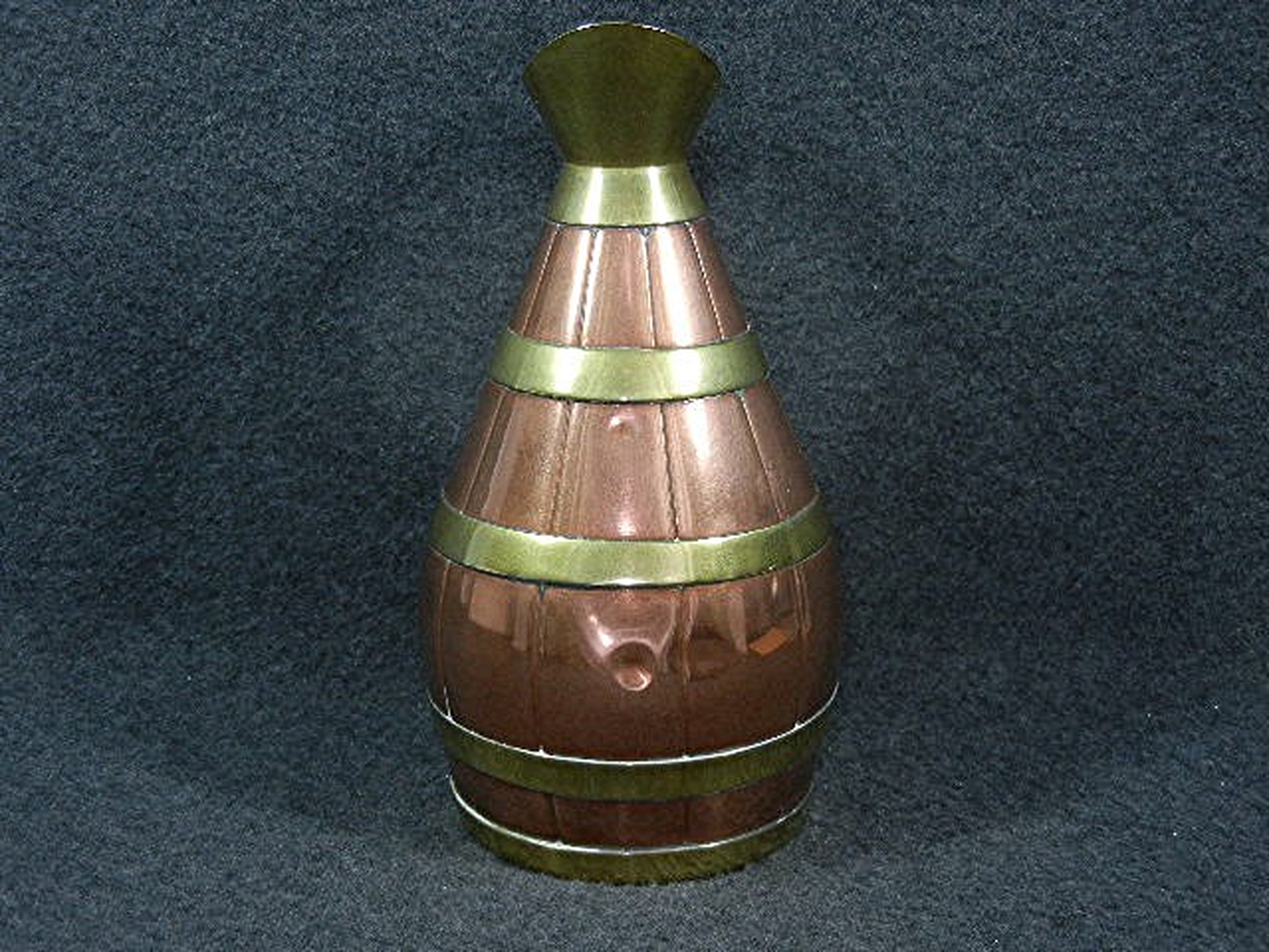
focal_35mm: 52
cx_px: 634
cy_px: 476
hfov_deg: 36.8
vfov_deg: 28.0
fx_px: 1906
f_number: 3.9
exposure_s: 1/30
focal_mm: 9.3
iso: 288
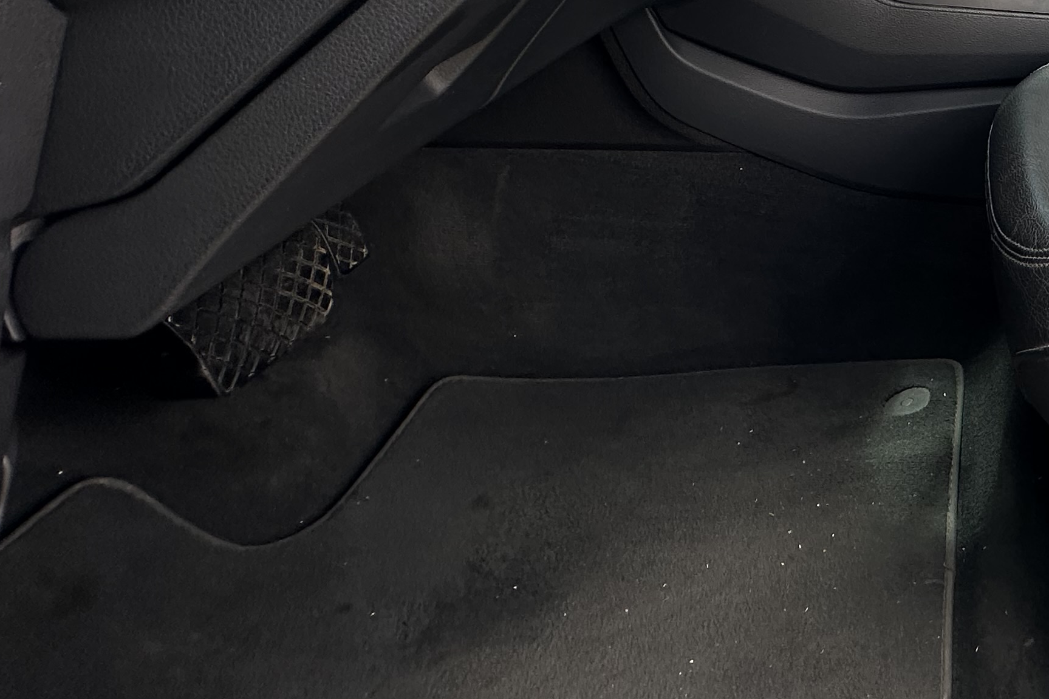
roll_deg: -6.2
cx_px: 1206
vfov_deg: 32.4
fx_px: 991
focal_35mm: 34
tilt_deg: -2.8
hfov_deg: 41.6
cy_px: -133
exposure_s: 1/99
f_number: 2.2
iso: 50
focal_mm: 2.22
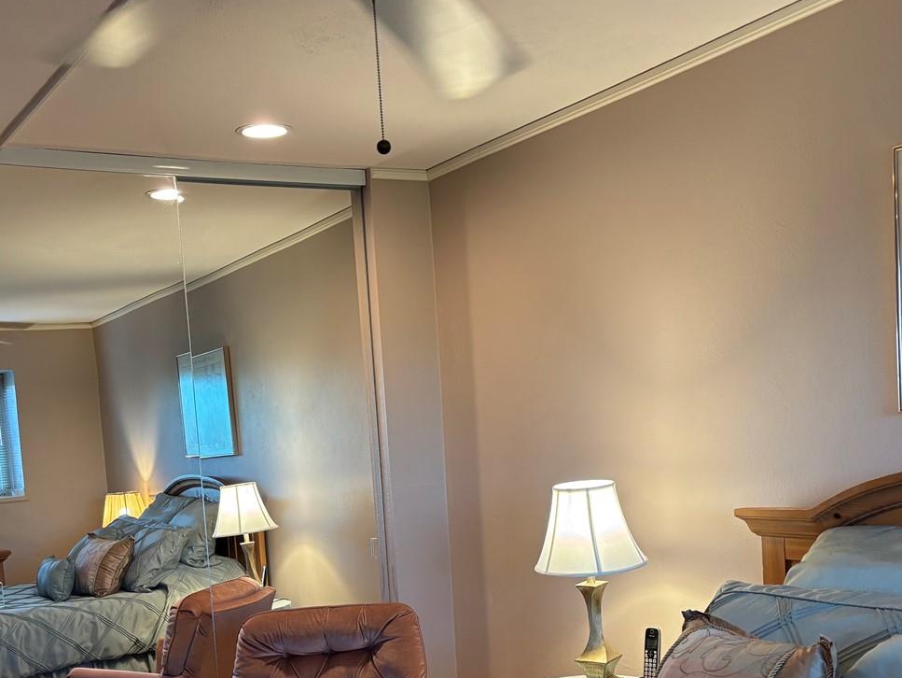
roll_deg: +3.8
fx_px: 1121
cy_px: 525
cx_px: 433
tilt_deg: -5.3
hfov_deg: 43.8
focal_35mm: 43
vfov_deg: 32.8
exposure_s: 1/60
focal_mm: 5.96
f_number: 1.6
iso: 160
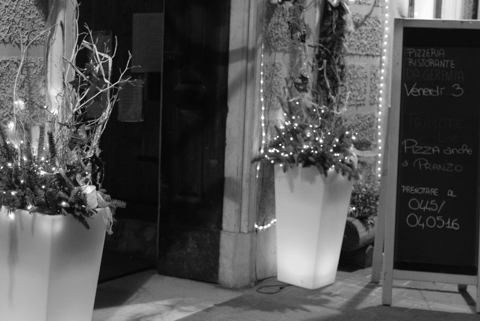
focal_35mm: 64
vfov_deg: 21.3
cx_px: 95
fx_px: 854
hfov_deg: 30.6
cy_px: 156
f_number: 2.8
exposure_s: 1/34
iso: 1250
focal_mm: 23.4
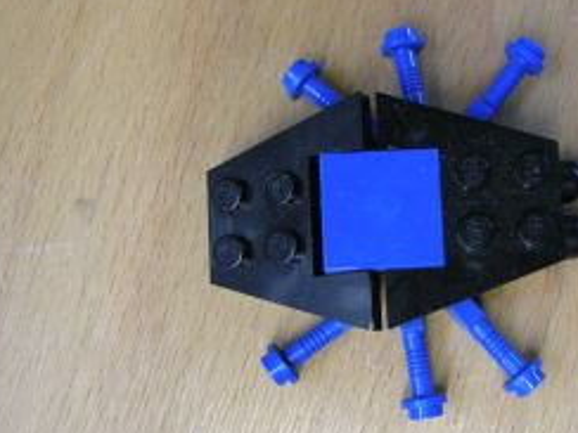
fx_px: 985
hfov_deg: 32.3
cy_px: 213
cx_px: 410
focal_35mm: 59
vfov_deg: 24.8
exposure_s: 1/55
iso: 201
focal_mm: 7.5
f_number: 2.7
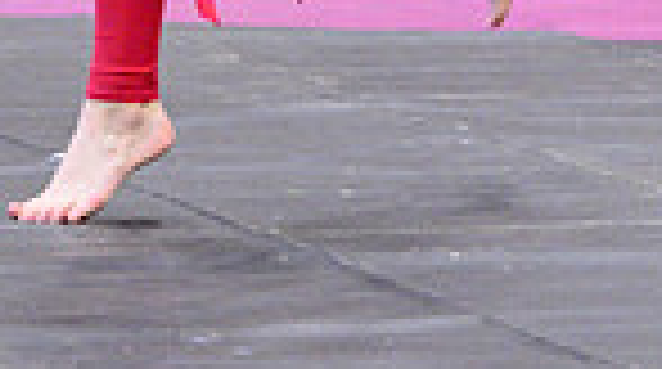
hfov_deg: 6.6
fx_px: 5746
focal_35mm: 328
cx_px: 351
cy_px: -608
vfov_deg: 3.6
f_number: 3.2
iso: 6400
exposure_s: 1/250
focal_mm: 102
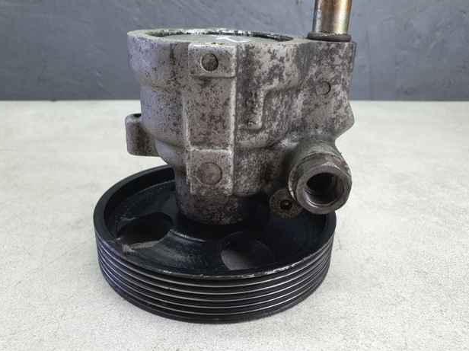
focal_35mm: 27
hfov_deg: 65.4
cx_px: 237
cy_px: 176
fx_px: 366
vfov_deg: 51.3
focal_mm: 4.32
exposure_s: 1/100
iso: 100
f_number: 2.4
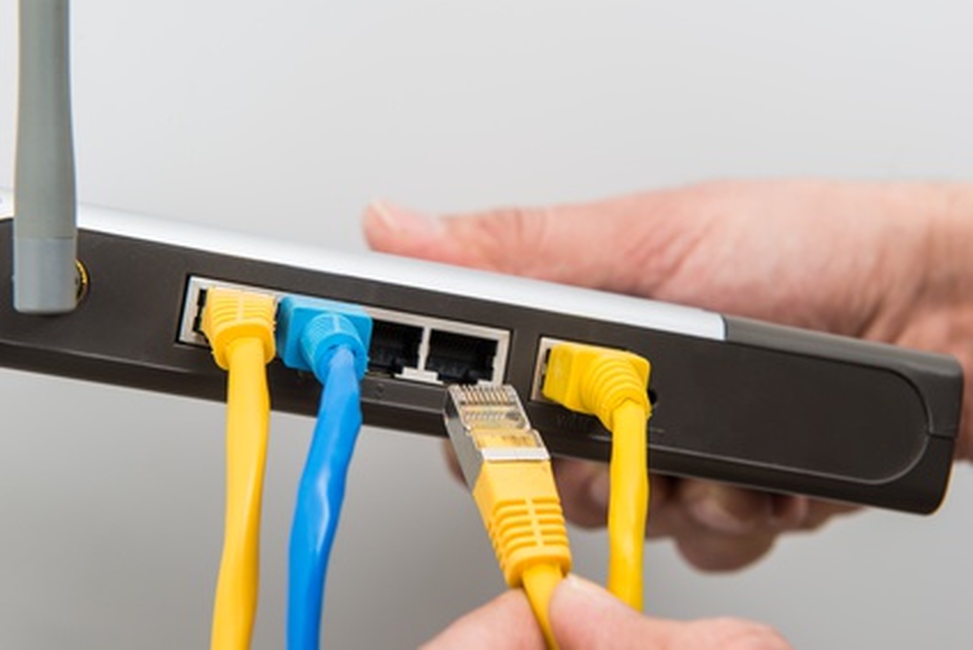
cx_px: 486
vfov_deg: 19.5
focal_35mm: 70
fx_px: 1892
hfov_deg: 28.8
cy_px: 325
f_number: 11
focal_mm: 70
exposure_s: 1/80
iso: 100
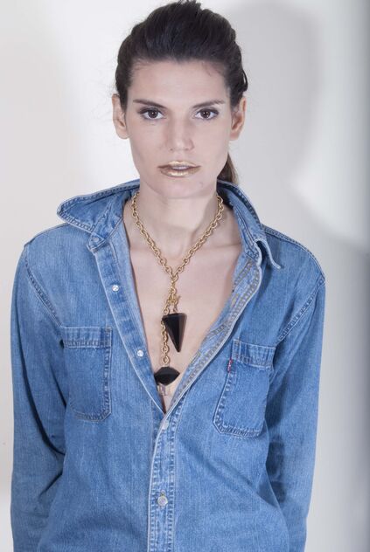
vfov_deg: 22.6
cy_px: 276
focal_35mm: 90
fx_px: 1384
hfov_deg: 15.2
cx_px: 185
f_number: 29
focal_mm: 60
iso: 200
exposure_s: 1/250
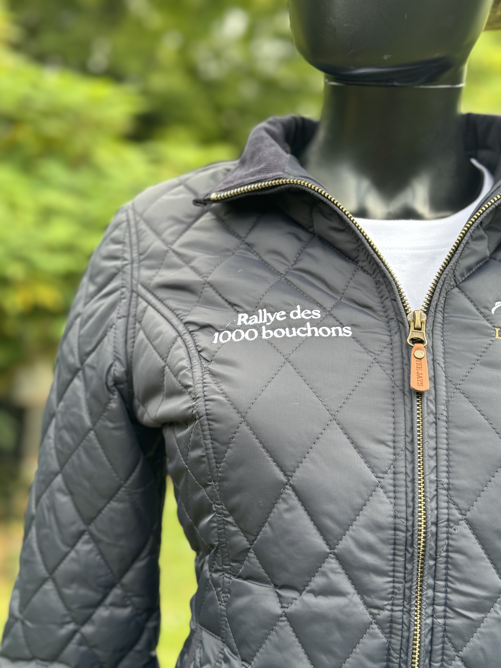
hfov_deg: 30.3
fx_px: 926
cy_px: 334
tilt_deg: -2.8
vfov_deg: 39.7
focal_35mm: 48
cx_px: 250
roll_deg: -0.2
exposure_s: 1/185
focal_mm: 6.76
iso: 50
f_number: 1.78
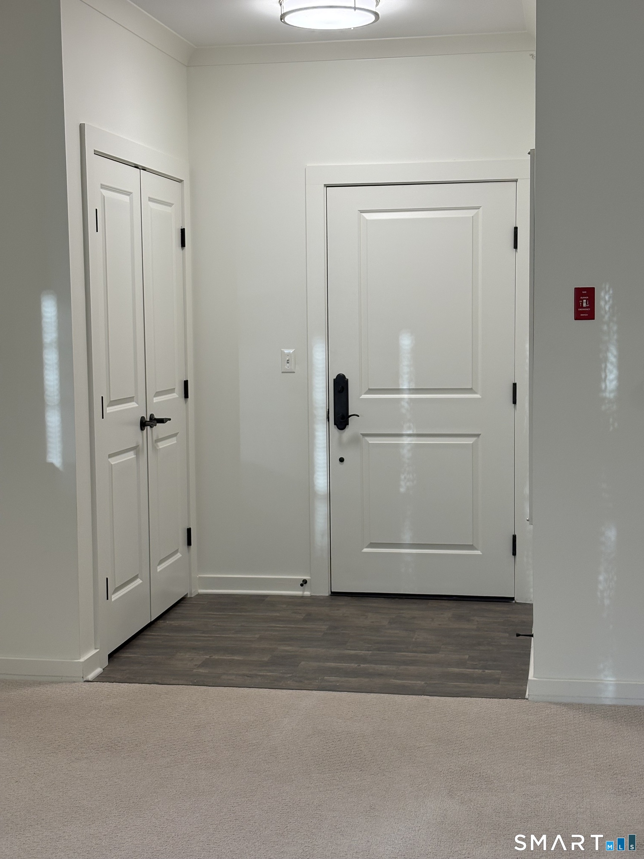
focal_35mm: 52
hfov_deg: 28.0
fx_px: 1290
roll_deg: +0.5
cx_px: 322
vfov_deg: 36.8
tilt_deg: -4.8
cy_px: 430
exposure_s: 1/123
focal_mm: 5.96
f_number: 1.6
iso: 50
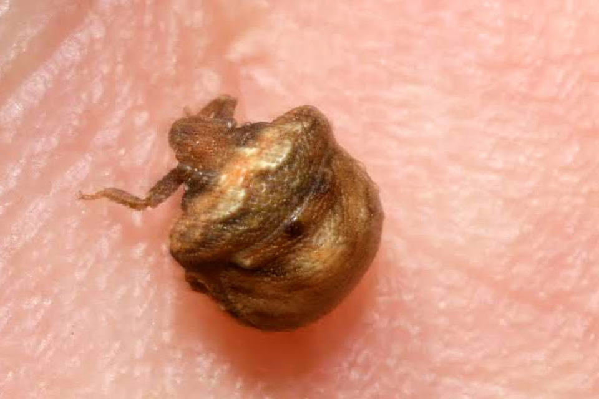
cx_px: 300
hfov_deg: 13.0
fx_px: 2620
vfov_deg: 8.7
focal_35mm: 158
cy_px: 200
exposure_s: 1/60
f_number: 29
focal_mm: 105
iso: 100
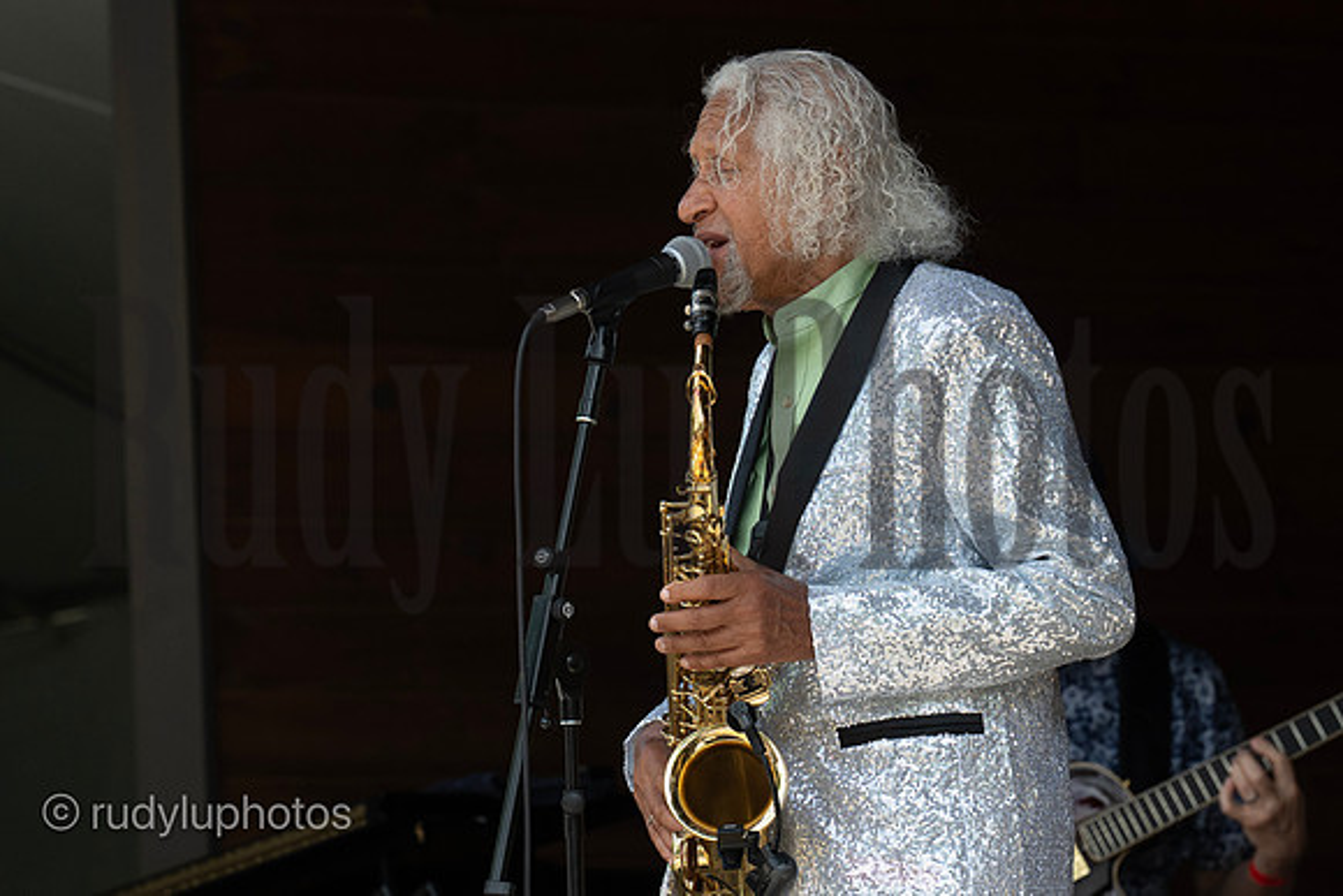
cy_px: 448
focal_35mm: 225
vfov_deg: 6.1
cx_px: 672
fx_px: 8395
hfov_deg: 9.1
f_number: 5.6
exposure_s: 1/1000
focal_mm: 150
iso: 800
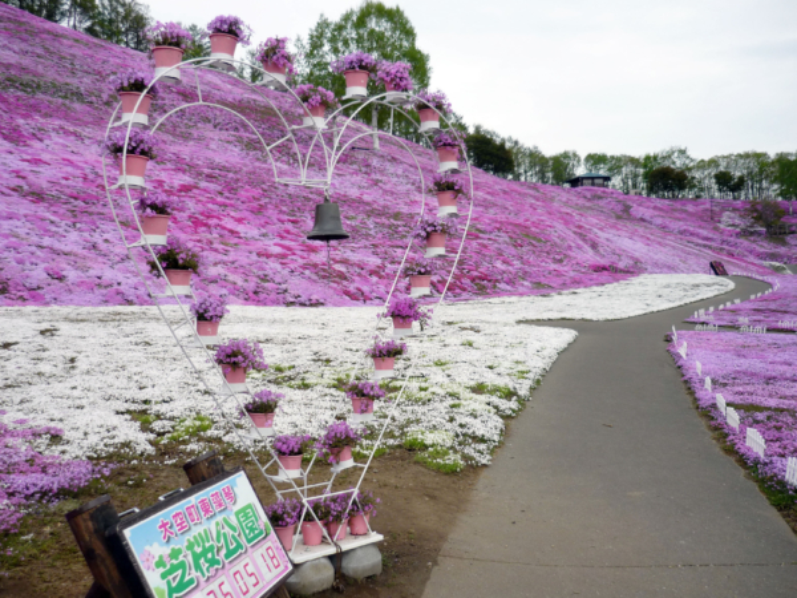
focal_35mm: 33
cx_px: 398
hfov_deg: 55.4
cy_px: 299
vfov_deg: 42.9
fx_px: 760
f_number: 2.8
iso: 100
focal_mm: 5.5
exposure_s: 1/320
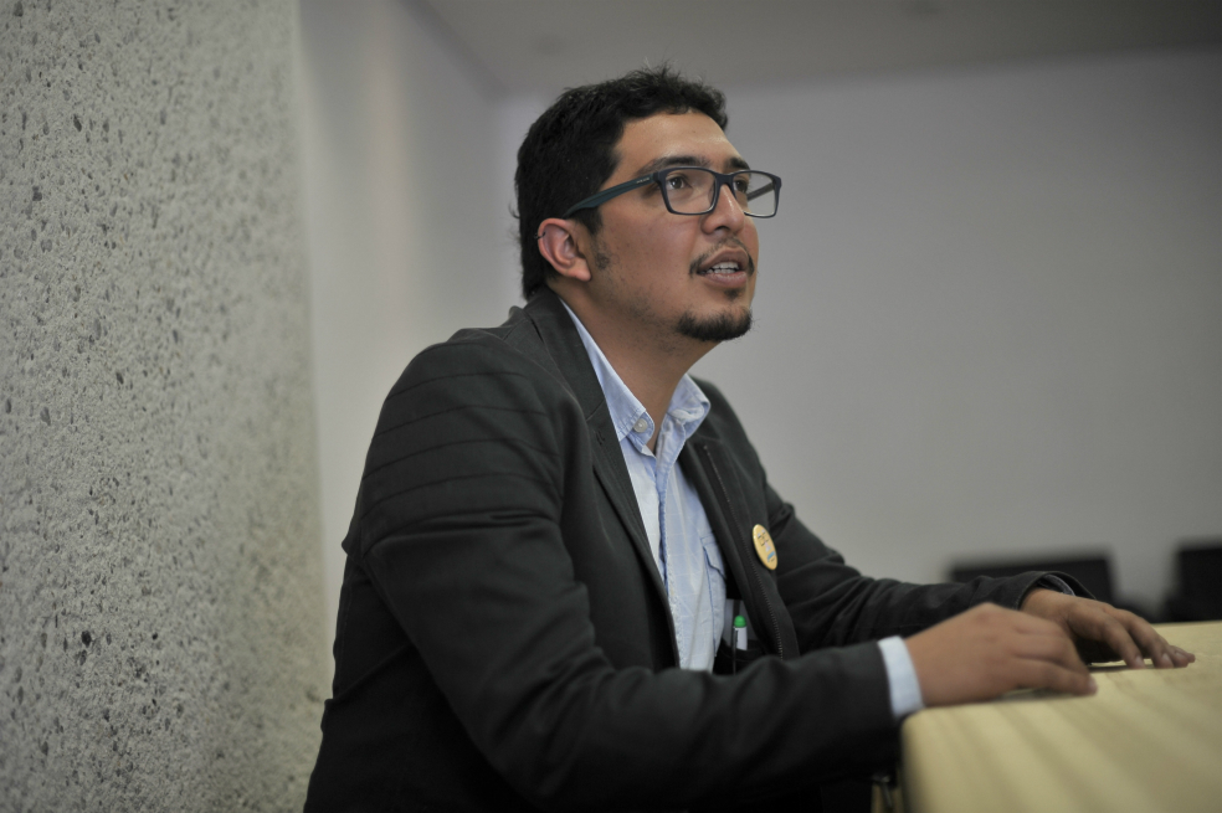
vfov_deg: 27.0
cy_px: 406
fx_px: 1696
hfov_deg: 39.6
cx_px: 611
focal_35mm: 50
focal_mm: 50
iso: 400
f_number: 1.6
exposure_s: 1/320
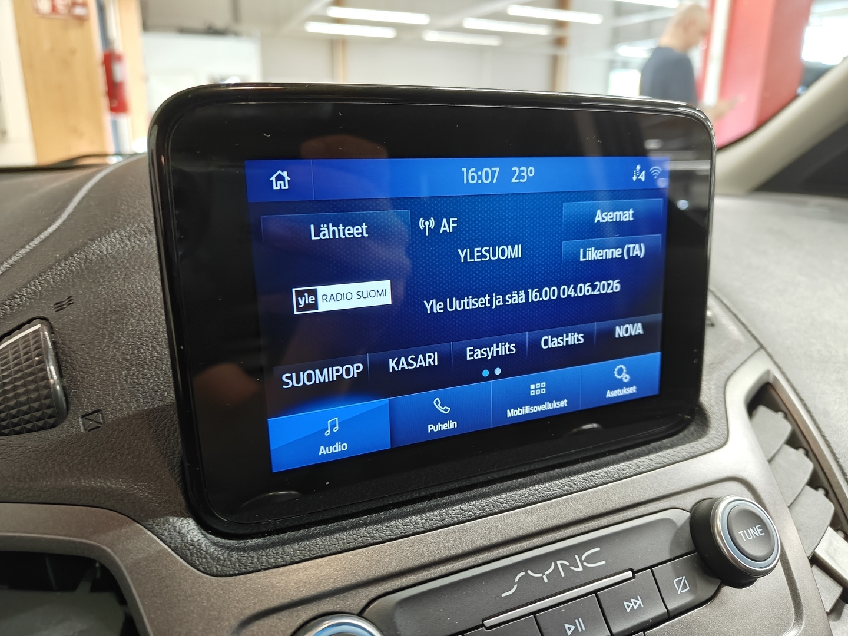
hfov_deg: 71.6
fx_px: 588
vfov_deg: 56.8
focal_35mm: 24
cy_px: 318
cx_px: 424
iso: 200
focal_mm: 5.59
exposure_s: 1/49
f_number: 1.8
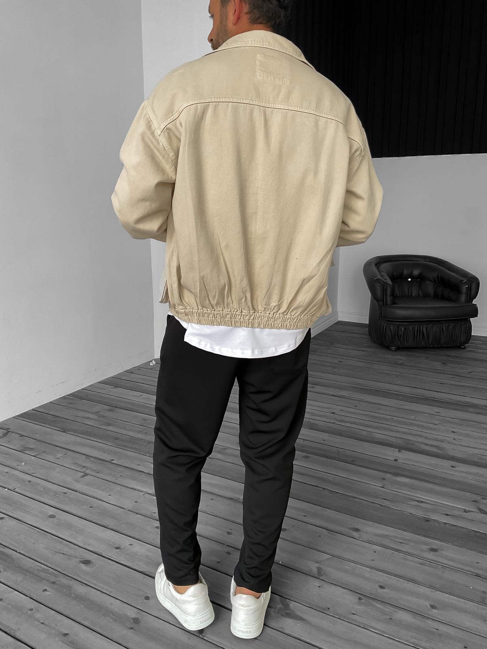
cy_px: 324
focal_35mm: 29
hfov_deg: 48.2
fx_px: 544
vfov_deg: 61.7
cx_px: 244
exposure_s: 1/120
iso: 50
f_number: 1.8
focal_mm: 3
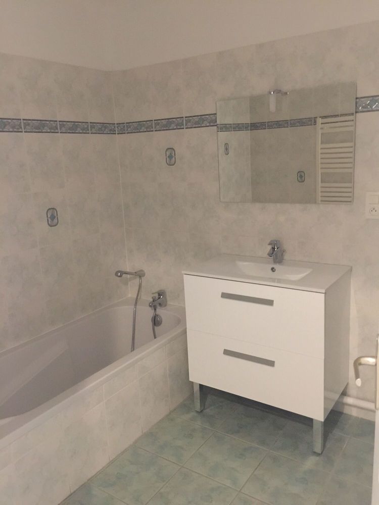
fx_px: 423
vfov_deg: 61.7
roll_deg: +2.4
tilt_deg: -11.8
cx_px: 190
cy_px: 252
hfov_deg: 48.2
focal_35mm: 29
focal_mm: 4.15
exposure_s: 1/8
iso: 125
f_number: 2.2
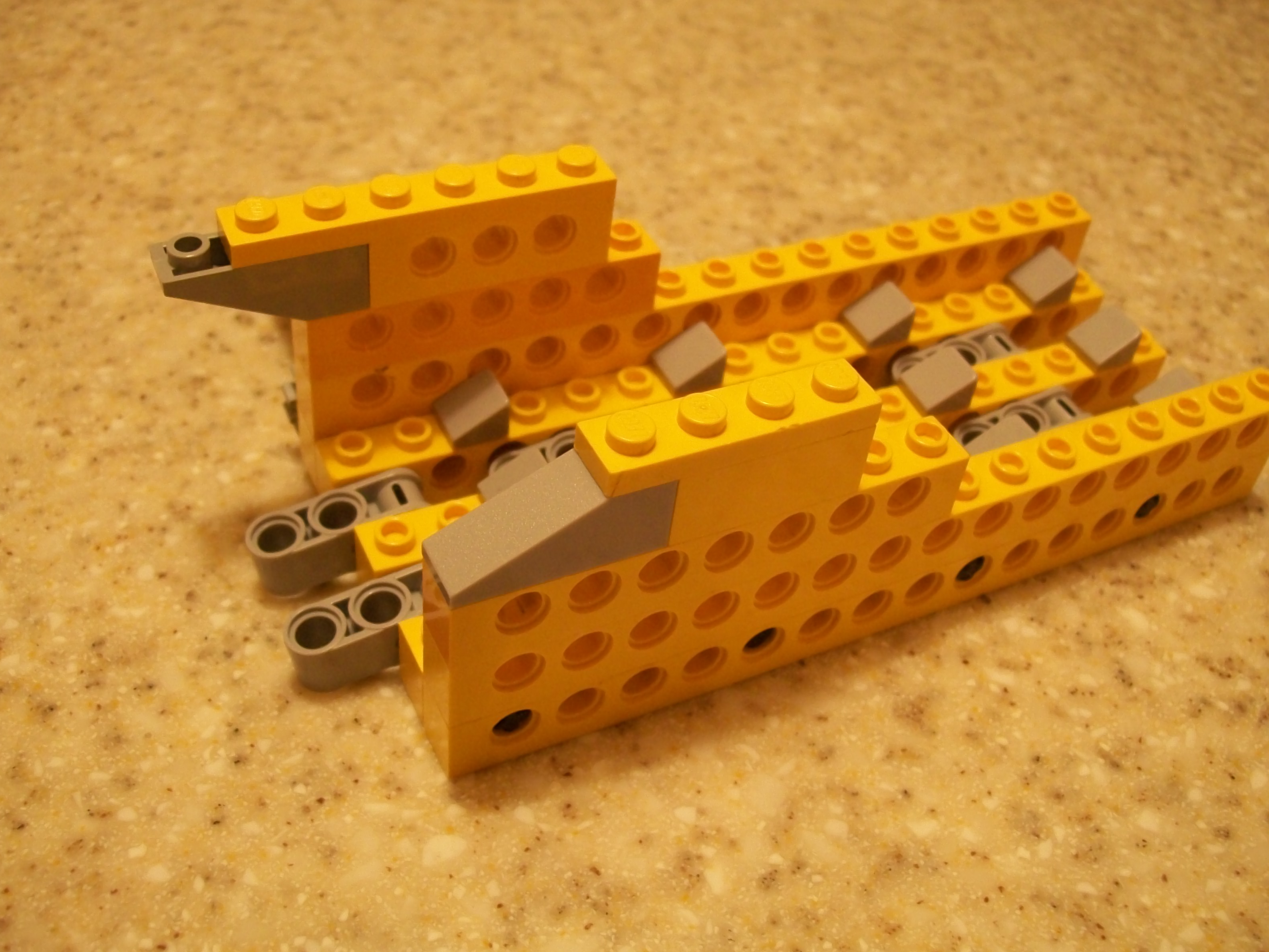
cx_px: 634
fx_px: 1356
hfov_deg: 50.1
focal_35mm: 37
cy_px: 482
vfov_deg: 38.7
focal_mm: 6
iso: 160
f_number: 2.7
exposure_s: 1/15
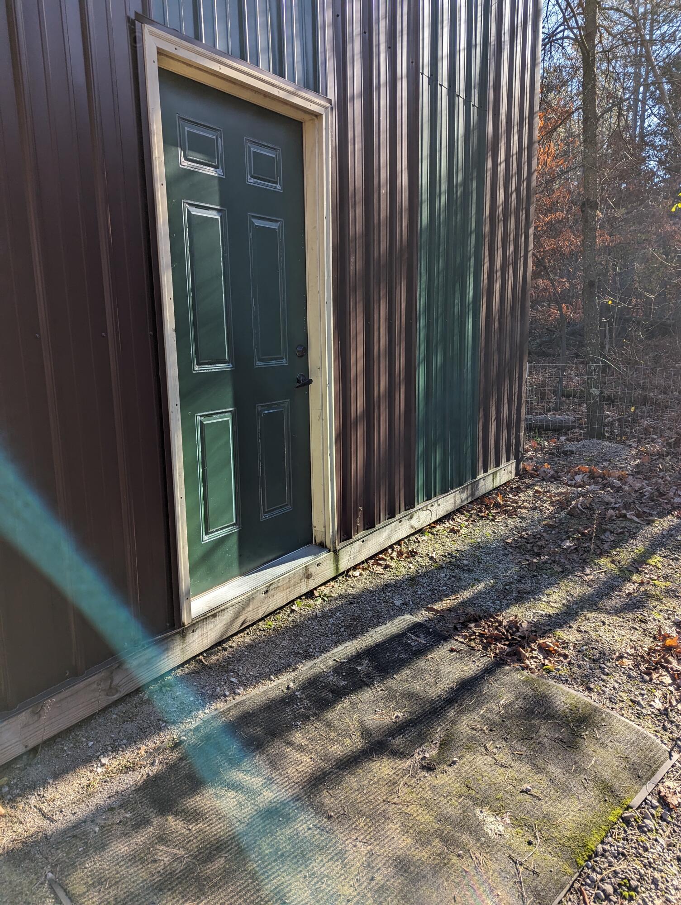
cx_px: 340
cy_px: 452
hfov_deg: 56.9
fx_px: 628
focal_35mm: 24
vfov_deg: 71.5
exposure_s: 1/622
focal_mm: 6.81
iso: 41
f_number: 1.85
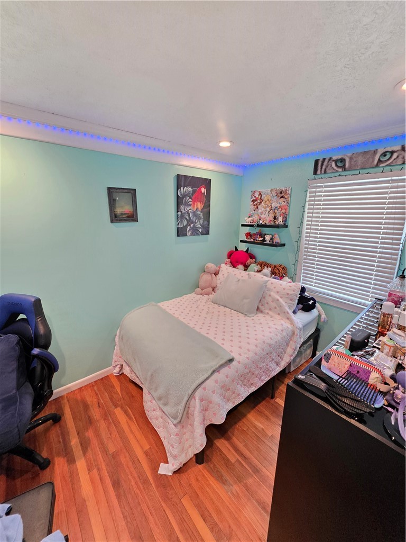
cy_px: 271
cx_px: 203
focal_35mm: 13
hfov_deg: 89.9
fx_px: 203
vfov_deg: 106.2
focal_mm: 2.2
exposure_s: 1/60
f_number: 1.9
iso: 1000
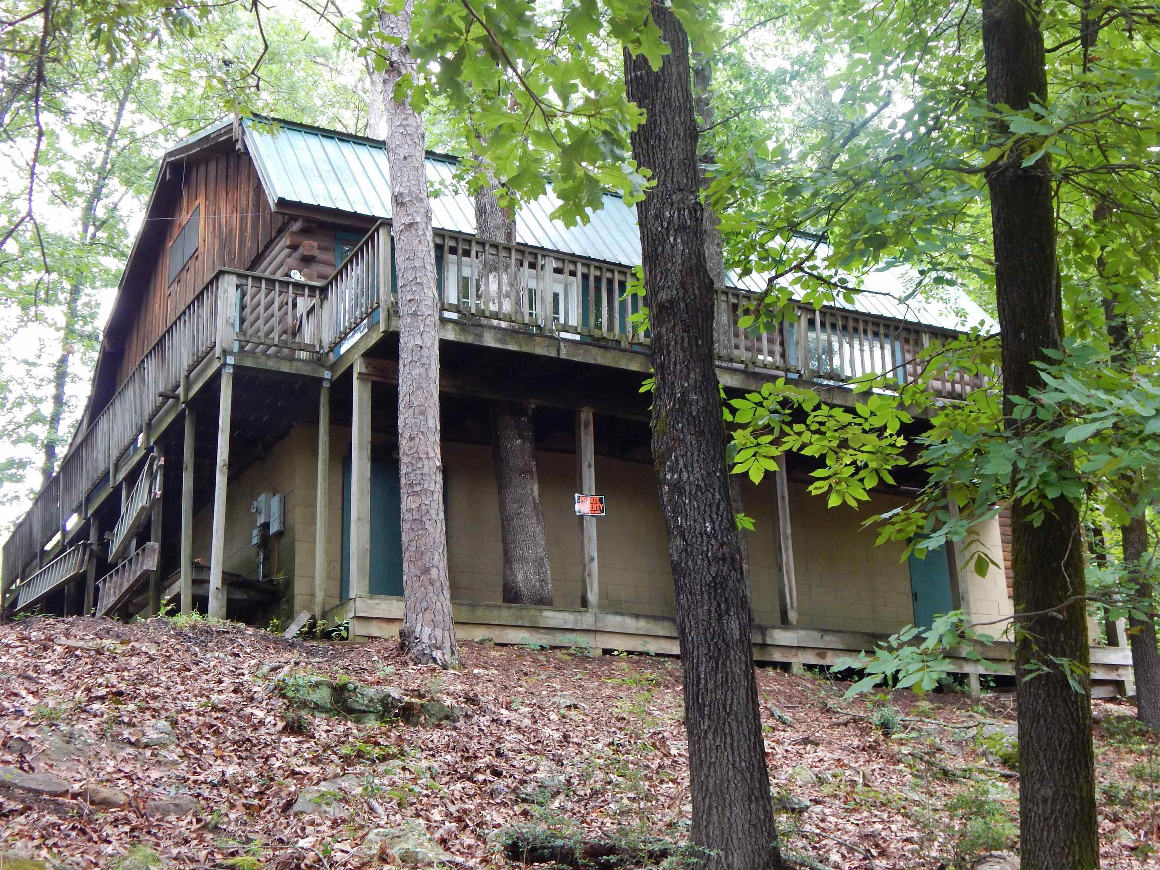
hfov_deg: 39.7
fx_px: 1609
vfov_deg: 30.3
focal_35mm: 48
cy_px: 435
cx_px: 580
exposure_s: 1/30
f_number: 3.7
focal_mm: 8.6
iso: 180
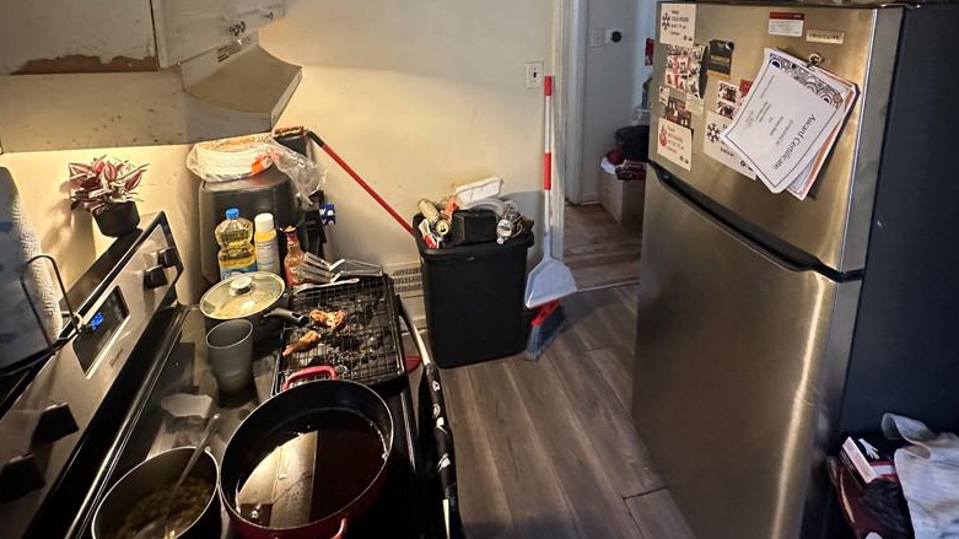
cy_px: 95
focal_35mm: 20
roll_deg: +1.6
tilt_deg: -11.9
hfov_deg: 86.6
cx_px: 465
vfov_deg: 51.7
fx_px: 508
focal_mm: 2.22
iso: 1000
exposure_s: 1/60
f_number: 2.2
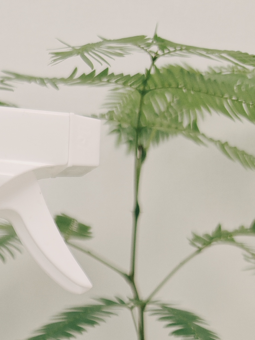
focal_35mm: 92
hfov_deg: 15.4
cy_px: 528
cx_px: -69
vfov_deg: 18.5
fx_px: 903
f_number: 1.9
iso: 200
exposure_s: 1/100
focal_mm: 6.67
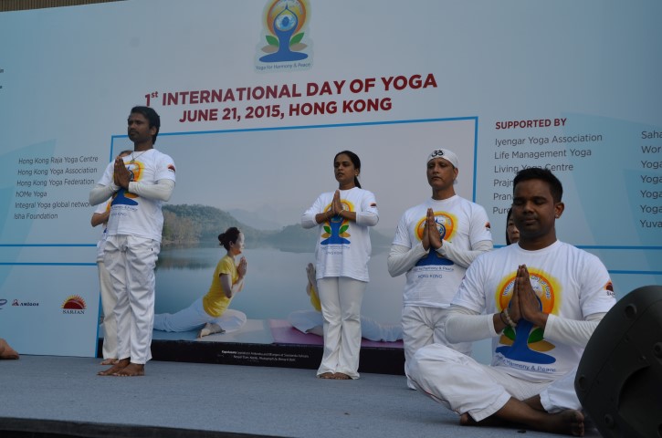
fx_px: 936
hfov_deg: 39.0
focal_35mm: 51
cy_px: 219
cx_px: 331
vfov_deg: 26.4
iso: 200
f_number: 8
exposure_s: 1/250
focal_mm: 34
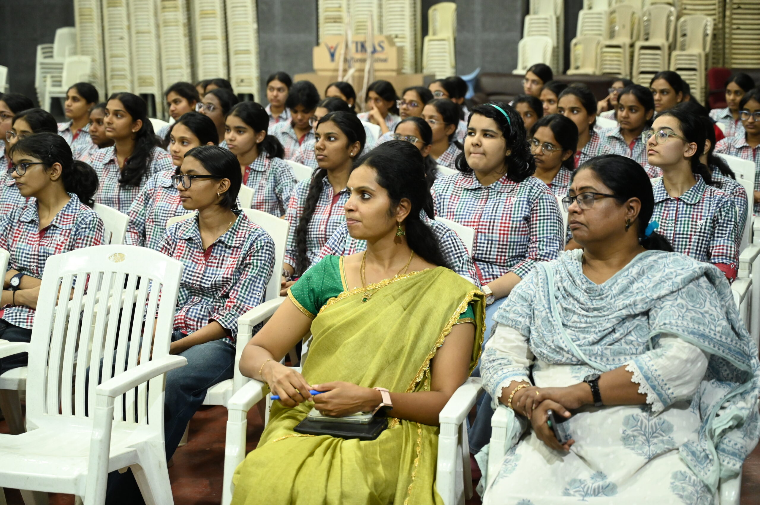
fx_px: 1308
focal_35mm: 62
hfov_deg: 32.4
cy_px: 252
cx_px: 380
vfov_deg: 21.9
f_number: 4
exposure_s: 1/80
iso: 5000
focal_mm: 62
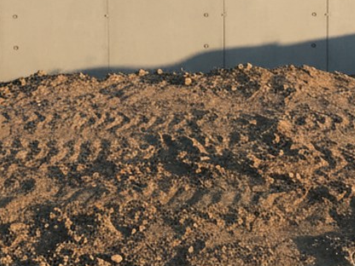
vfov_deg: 18.1
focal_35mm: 75
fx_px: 769
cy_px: -93
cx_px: 181
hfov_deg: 26.0
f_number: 1.6
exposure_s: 1/1091
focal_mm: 5.7
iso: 1134
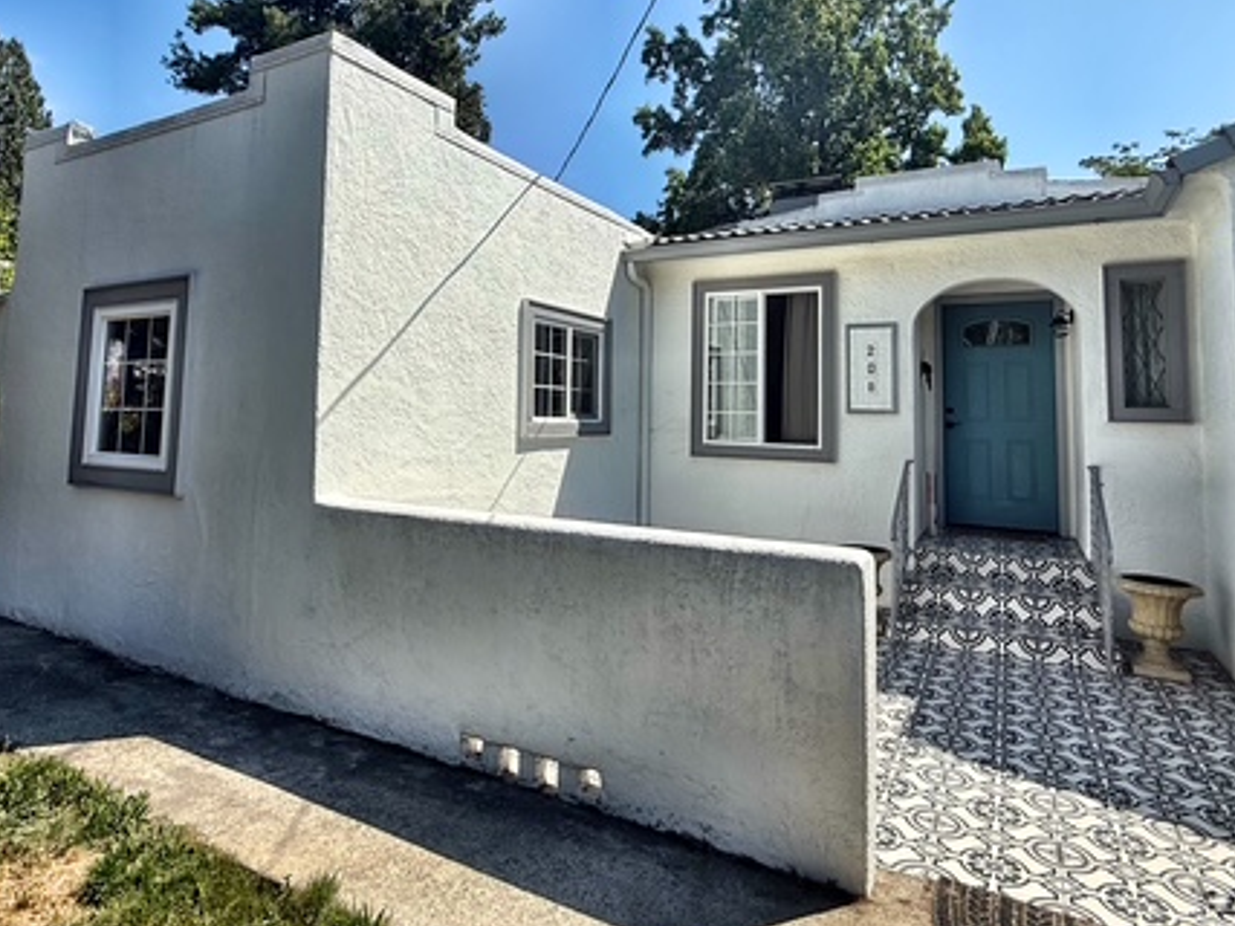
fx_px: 749
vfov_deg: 62.7
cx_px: 610
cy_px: 362
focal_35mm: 21
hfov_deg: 79.0
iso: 50
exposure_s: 1/3289
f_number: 2.2
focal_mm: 2.22
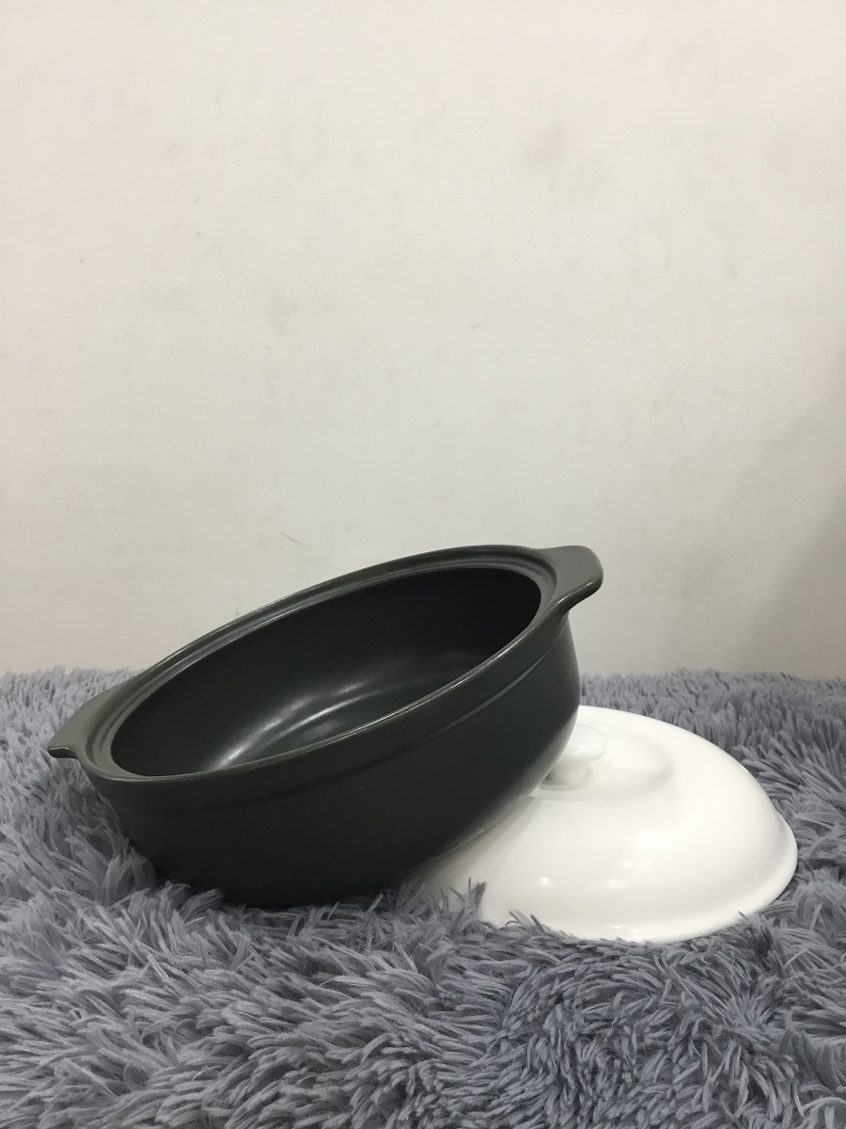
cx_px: 423
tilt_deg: -10.5
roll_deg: -0.5
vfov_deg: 58.4
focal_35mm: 31
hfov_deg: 45.4
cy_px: 564
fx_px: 1010
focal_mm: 3.3
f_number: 2.4
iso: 80
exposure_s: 1/33
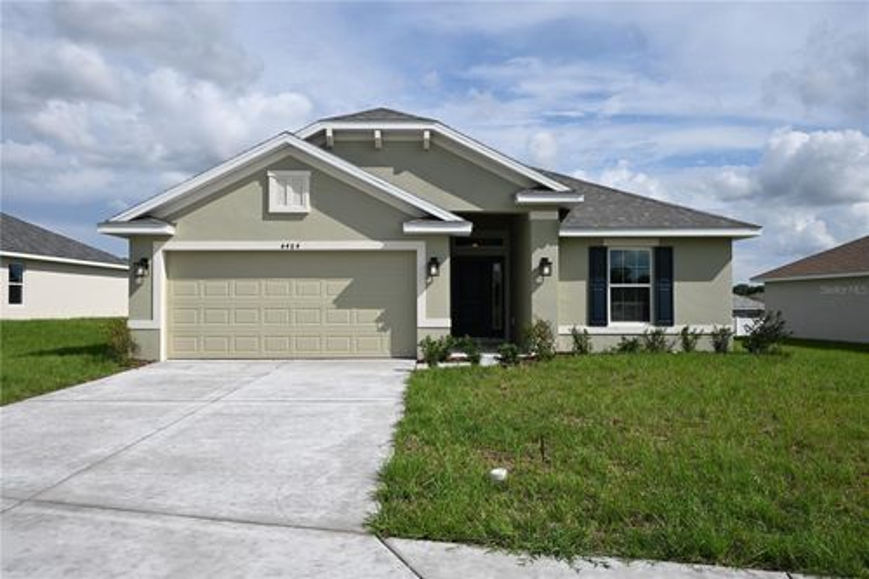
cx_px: 434
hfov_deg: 63.2
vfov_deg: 44.6
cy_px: 290
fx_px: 706
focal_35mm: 29
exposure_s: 1/500
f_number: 8
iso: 100
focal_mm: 19.5
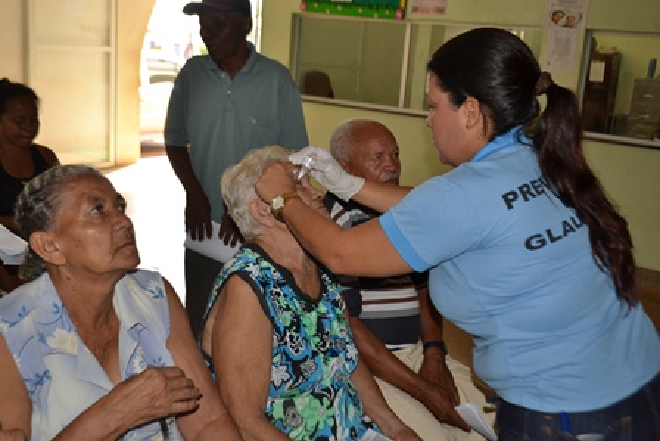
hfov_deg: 49.5
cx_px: 330
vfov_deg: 34.2
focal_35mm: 39
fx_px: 715
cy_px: 220
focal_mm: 26
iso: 400
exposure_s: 1/160
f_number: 4.2
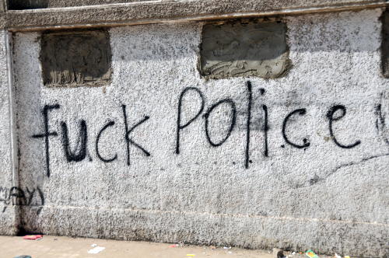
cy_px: 129
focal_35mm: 40
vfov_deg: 32.9
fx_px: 437
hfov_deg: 48.0
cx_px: 194
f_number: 5.6
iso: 320
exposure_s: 1/640
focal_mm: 27
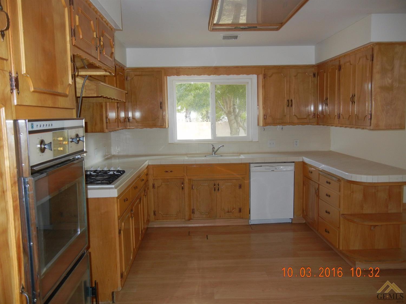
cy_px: 152
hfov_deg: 60.0
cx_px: 203
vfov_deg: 46.8
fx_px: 352
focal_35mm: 30
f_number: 3.5
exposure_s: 1/30
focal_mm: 5.4
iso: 200
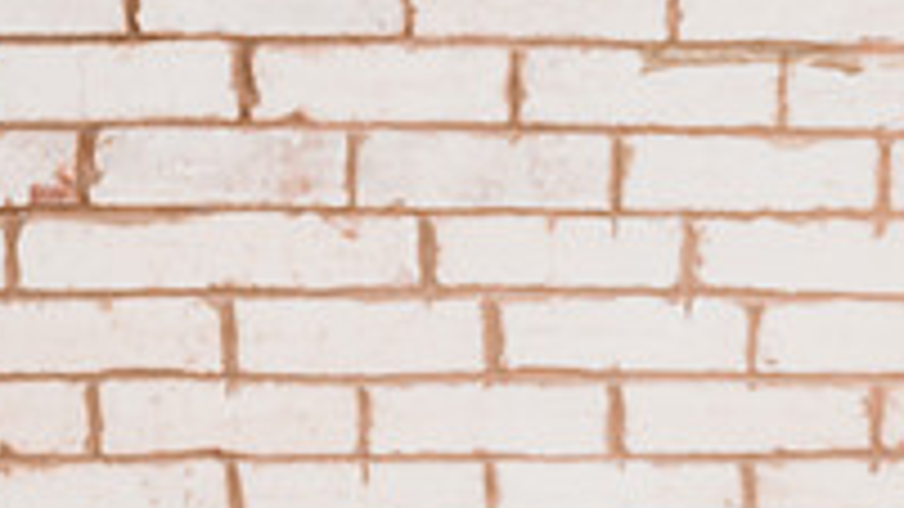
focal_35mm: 117
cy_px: 683
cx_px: 643
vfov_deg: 10.1
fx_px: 2804
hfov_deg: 18.2
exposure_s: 1/400
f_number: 4
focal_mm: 50
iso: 250
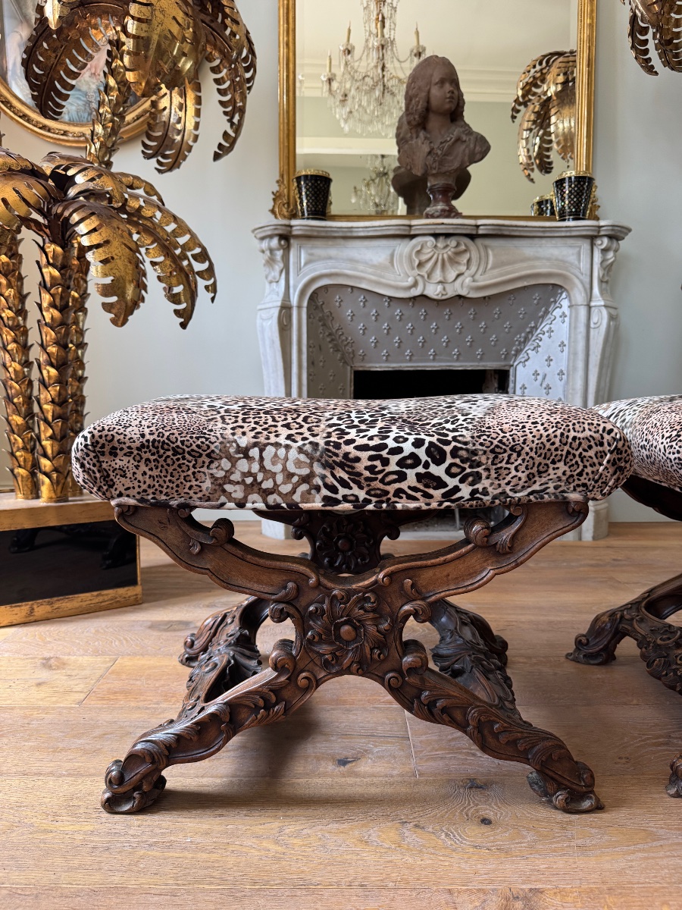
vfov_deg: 71.6
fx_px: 630
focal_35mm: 24
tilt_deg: -5.7
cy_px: 455
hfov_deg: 56.8
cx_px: 341
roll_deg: -0.6
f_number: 1.78
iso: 200
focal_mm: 6.76
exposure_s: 1/121
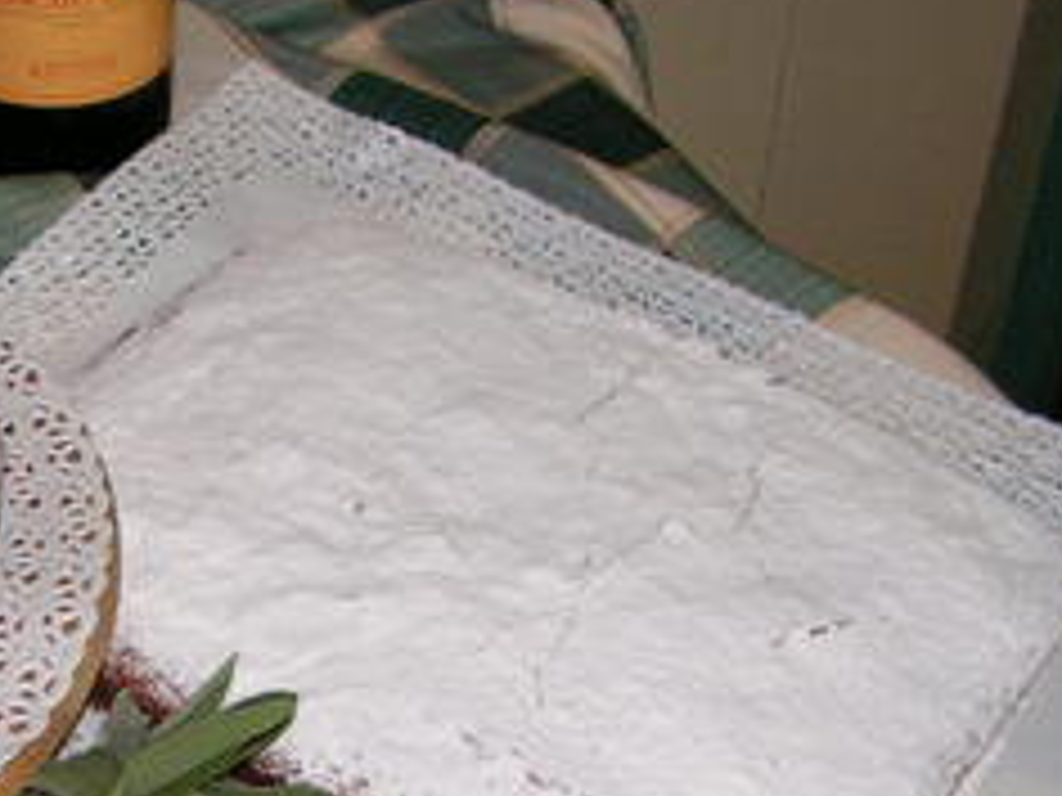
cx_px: 29
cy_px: 731
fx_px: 2516
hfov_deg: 23.0
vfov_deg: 17.7
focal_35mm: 82
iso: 200
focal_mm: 6
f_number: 3.2
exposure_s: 1/40
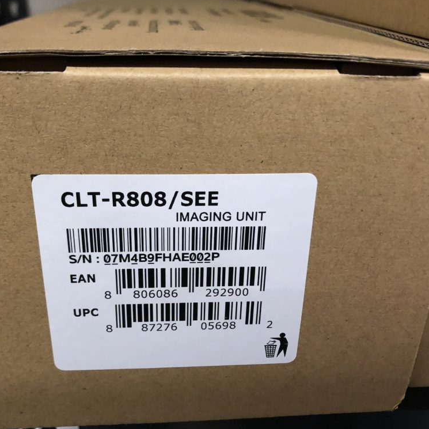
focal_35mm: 34
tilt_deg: -24.4
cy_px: 212
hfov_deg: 48.4
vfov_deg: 48.4
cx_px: 201
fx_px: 477
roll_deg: -0.6
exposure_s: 1/7
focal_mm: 4
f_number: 1.8
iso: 100
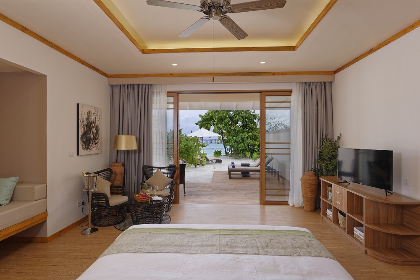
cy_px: 140
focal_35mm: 20
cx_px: 210
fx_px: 233
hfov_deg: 84.0
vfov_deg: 61.9
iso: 100
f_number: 9
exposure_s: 1/200
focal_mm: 20
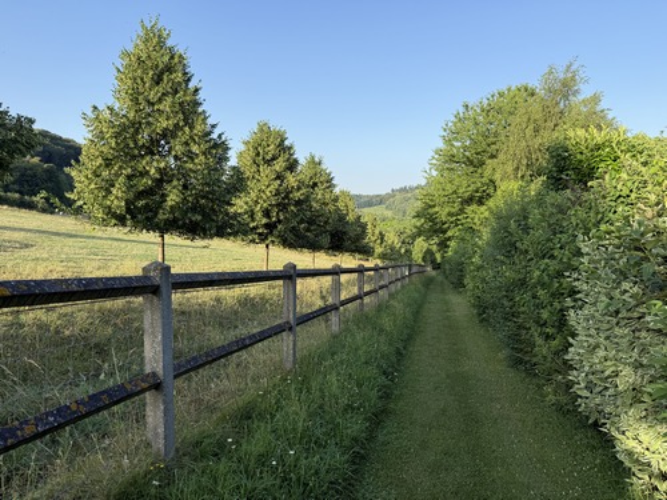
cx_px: 334
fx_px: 462
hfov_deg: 71.6
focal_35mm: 24
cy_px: 250
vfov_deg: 56.8
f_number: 1.78
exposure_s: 1/1585
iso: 80
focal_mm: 6.76
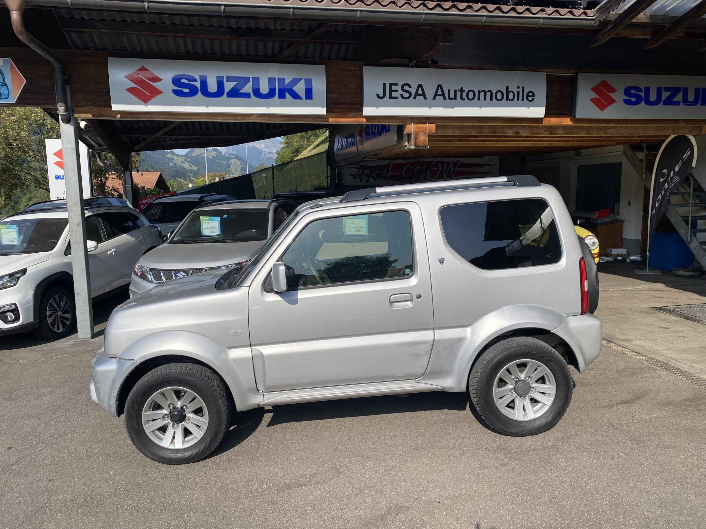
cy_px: 264
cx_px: 353
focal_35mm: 26
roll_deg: +1.4
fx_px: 530
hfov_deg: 67.3
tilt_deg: -10.9
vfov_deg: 53.1
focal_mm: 4.25
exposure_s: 1/3300
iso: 32
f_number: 1.8
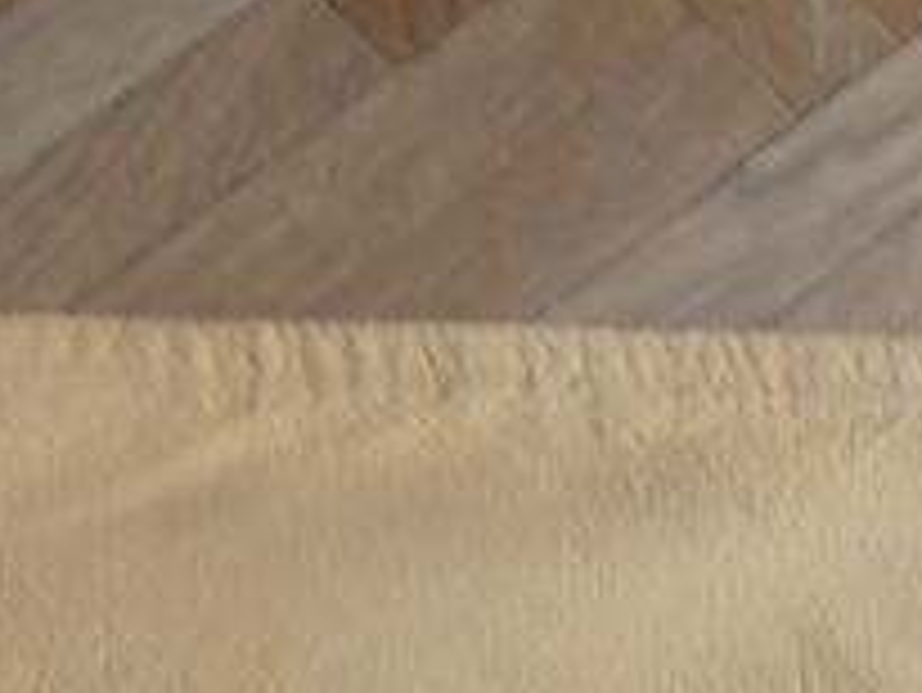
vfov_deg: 11.6
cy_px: 1314
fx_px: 3118
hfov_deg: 16.2
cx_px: -144
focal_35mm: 117
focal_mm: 4.2
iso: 80
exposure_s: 1/40
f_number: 3
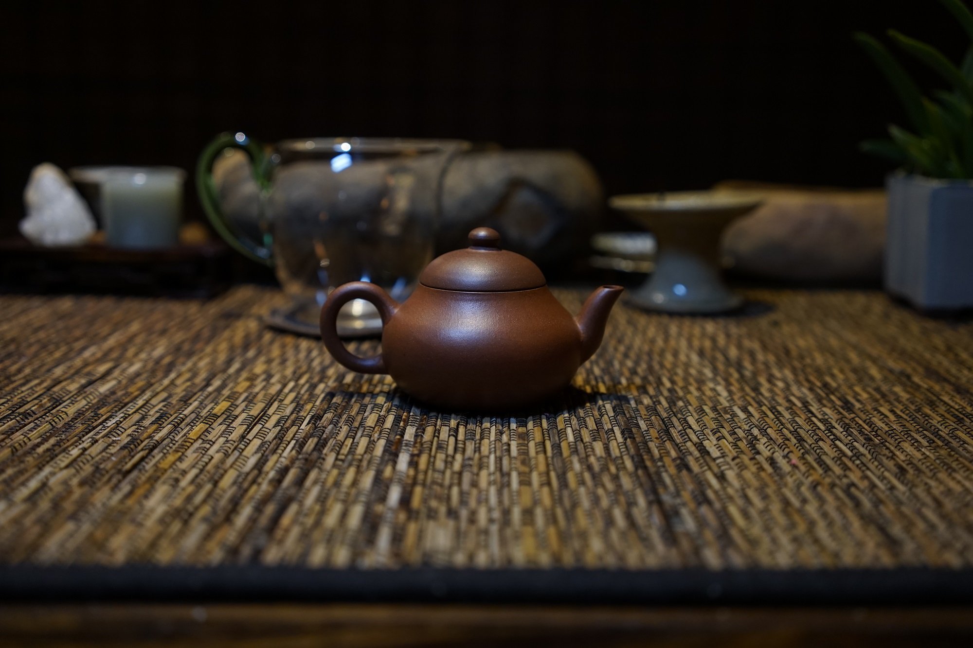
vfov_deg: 37.8
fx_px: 946
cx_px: 486
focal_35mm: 35
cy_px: 324
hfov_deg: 54.4
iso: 800
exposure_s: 1/60
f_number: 4
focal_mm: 35
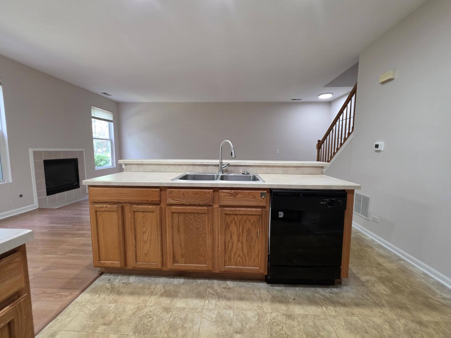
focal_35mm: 13
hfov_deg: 106.2
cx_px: 226
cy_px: 169
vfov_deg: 89.9
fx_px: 169
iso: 200
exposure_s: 1/120
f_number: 1.9
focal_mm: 2.2
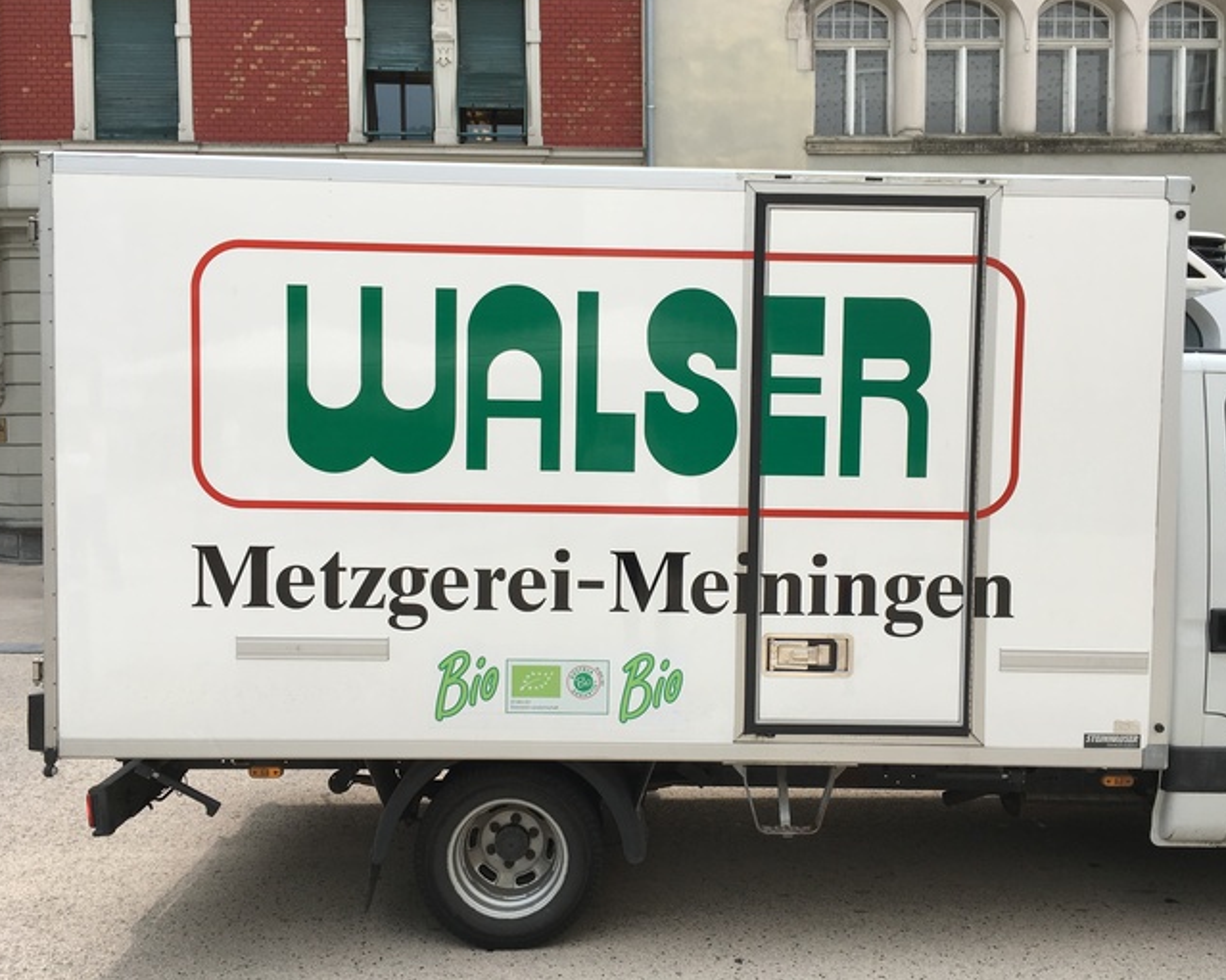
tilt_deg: -2.6
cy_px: 486
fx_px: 1125
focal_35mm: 31
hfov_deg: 57.1
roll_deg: +0.6
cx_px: 650
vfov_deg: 47.1
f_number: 2.2
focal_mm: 4.15
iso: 25
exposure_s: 1/499
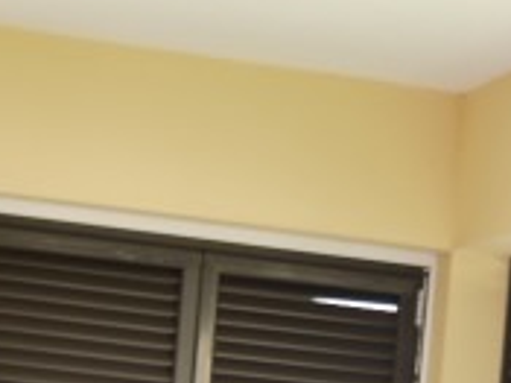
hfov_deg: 9.7
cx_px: 444
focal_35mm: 203
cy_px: 784
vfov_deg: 7.0
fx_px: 2995
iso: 100
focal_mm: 18
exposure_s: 1/50
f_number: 3.9
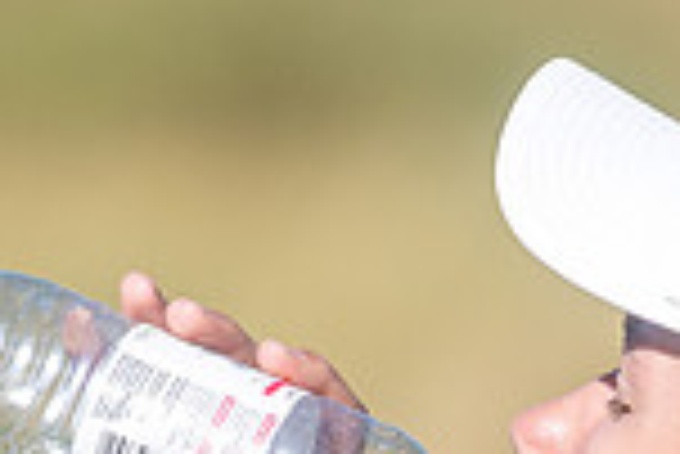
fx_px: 32652
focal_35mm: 1727
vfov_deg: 0.8
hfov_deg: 1.2
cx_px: 680
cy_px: 863
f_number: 5
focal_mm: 300
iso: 200
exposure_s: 1/2000
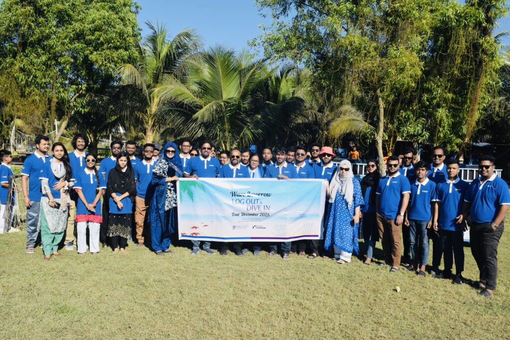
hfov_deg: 53.1
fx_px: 510
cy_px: 170
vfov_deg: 36.9
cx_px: 255
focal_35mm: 36
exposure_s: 1/400
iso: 200
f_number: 10
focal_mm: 24
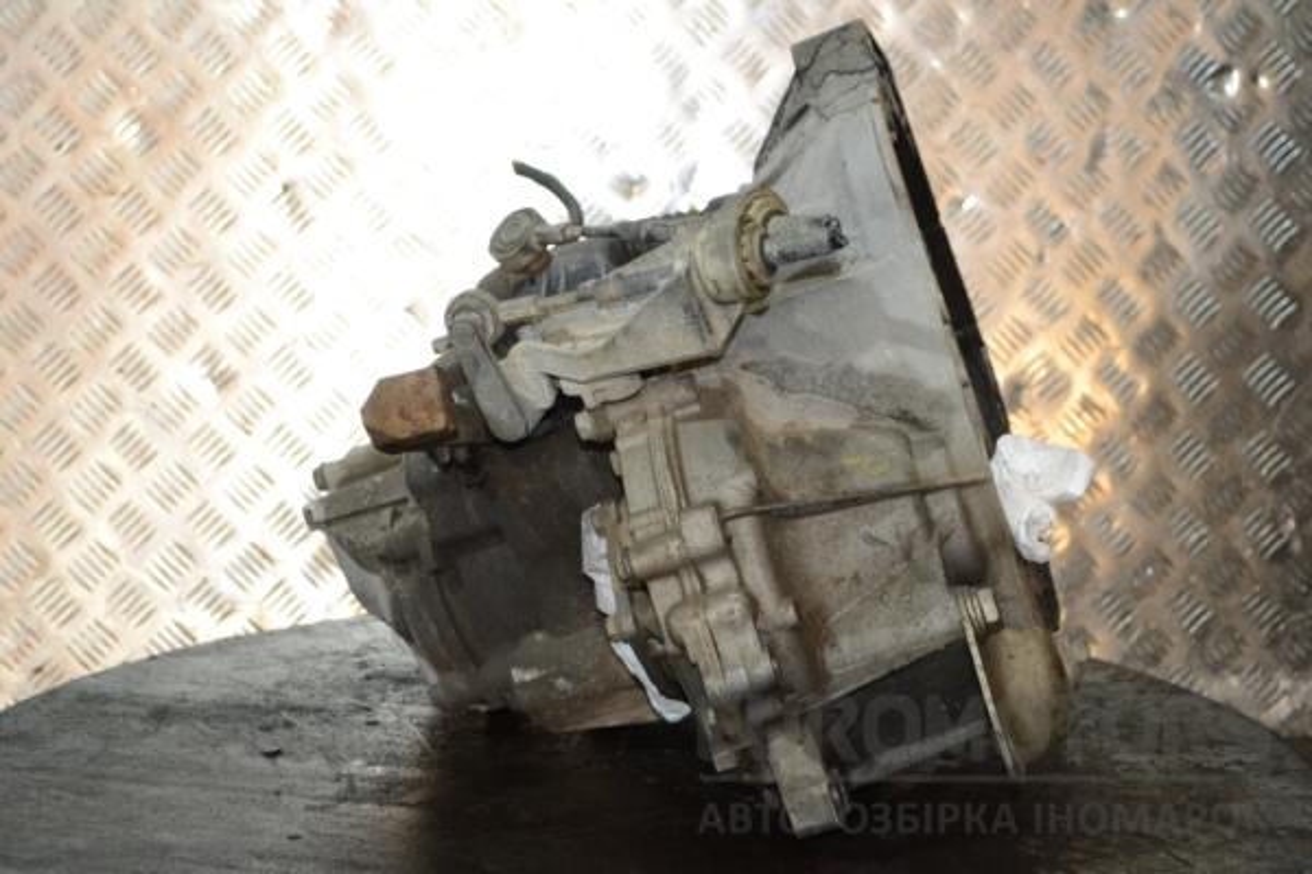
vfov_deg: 21.6
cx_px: 656
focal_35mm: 63
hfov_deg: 31.9
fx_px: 2296
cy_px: 437
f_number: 5.6
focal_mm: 42
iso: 1400
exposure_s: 1/60
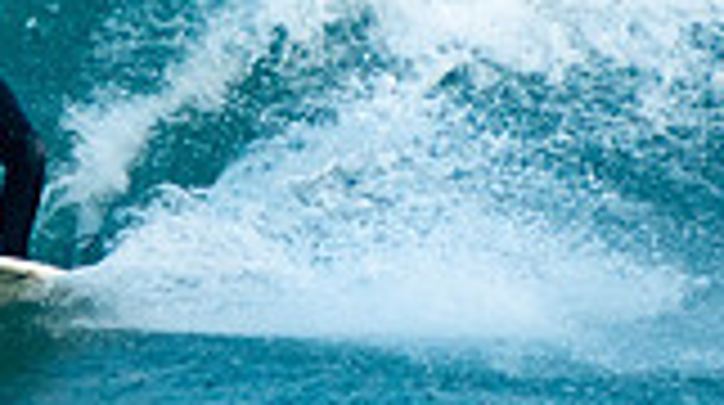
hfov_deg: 1.2
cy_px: -290
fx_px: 34773
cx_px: 139
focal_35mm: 1814
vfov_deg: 0.7
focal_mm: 320
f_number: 5.6
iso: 640
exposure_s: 1/800
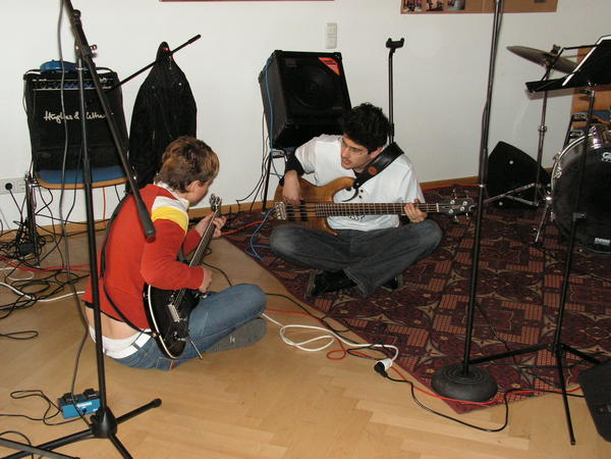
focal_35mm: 45
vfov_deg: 32.2
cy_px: 230
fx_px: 794
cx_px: 306
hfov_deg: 42.1
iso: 160
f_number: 3.2
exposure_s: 1/40
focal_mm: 7.6
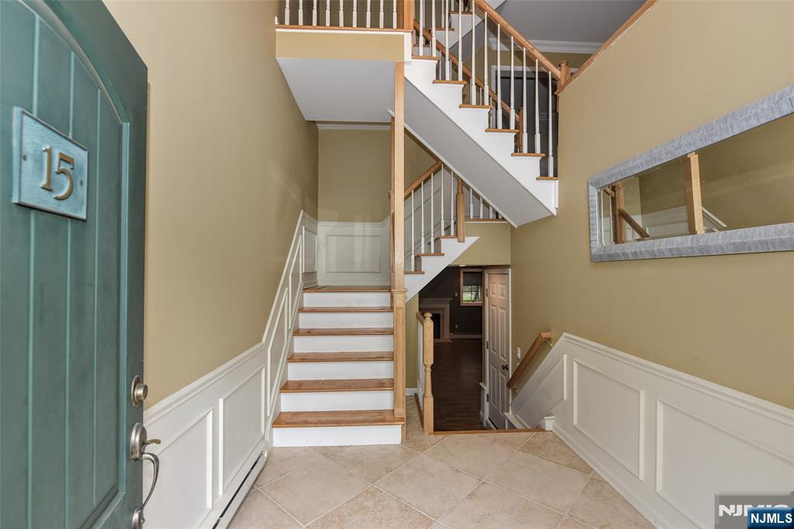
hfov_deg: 96.7
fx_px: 353
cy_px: 264
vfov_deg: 73.8
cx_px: 397
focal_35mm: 16
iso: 640
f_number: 5.6
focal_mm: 16
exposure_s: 1/125
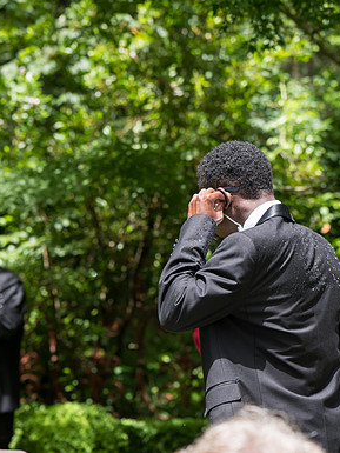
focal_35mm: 116
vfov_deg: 17.0
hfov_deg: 12.8
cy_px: 226
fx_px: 1518
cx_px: 179
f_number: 4
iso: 100
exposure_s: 1/400
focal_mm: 80
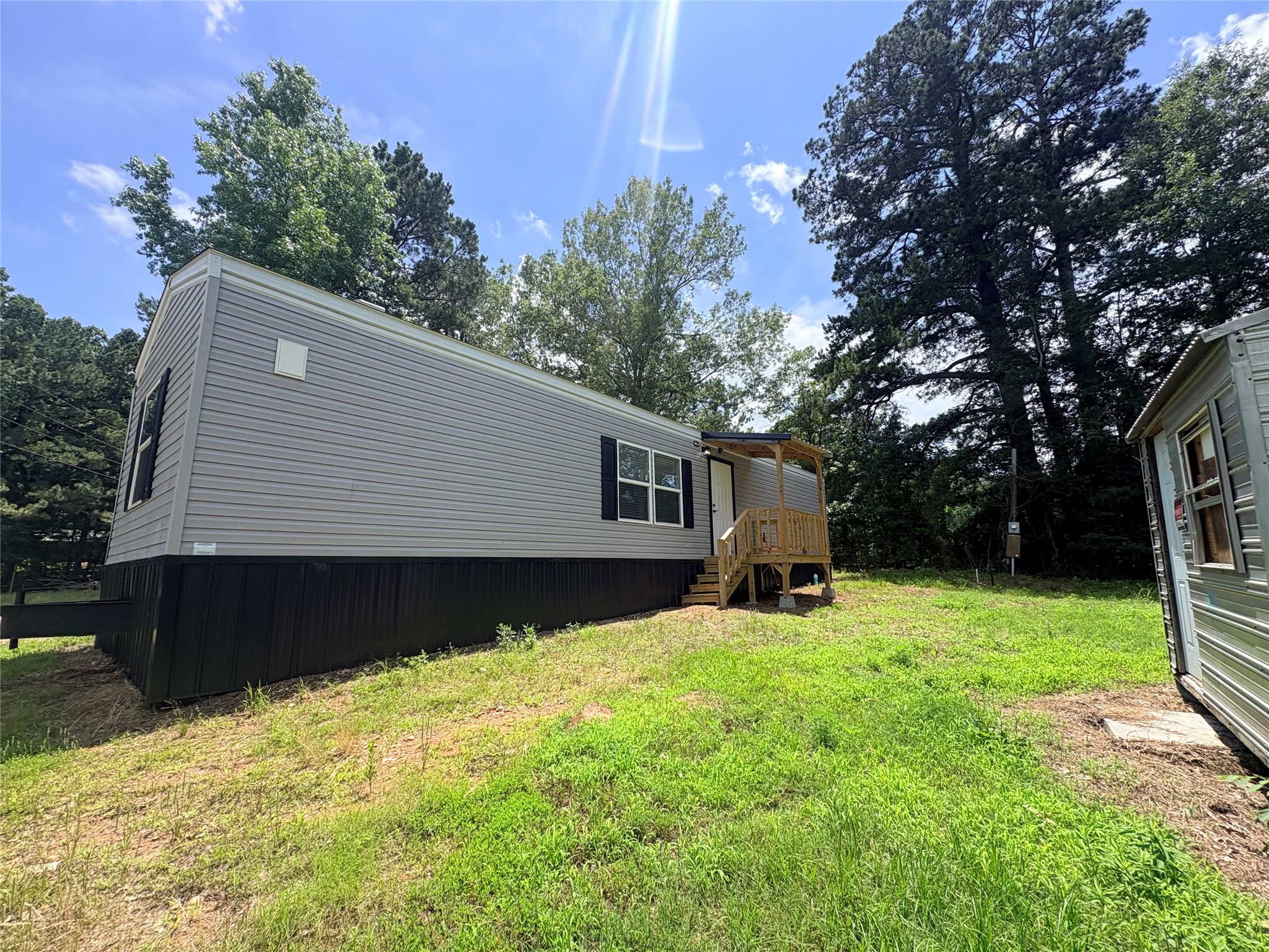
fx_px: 513
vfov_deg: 85.7
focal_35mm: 14
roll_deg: +1.1
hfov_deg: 102.1
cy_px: 476
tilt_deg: +11.9
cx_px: 634
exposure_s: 1/1160
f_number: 2.2
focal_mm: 2.22
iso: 50
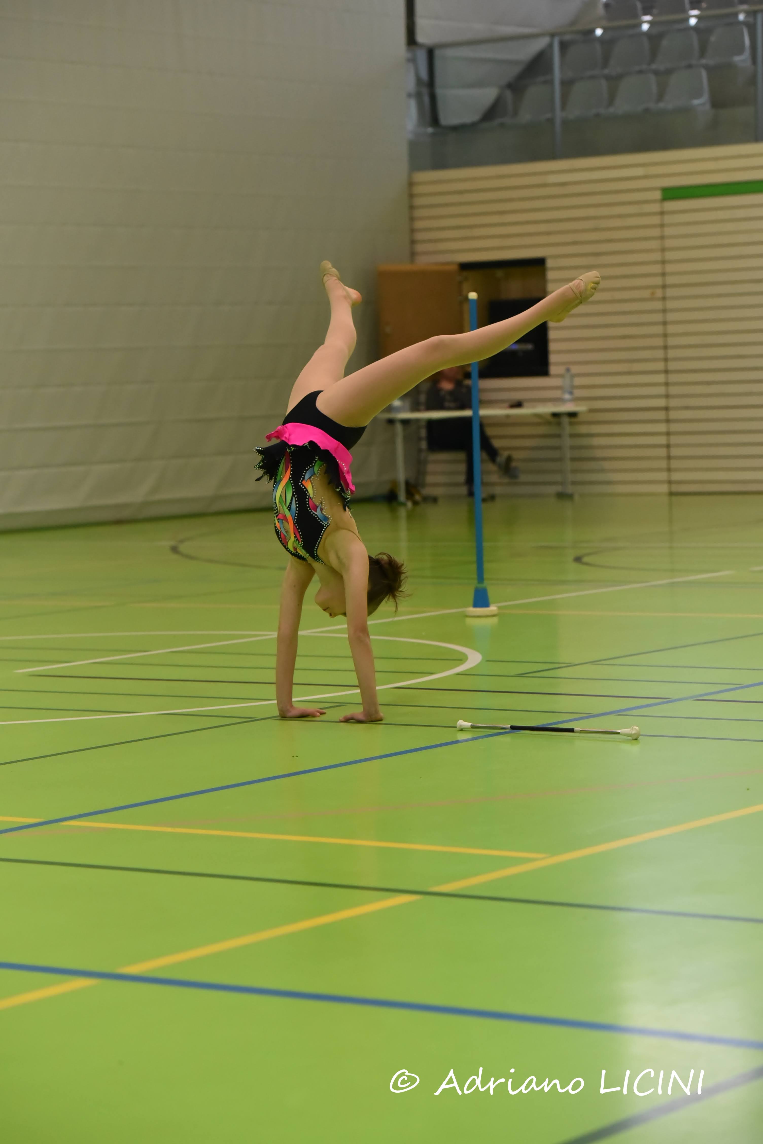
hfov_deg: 13.4
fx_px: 3242
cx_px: 382
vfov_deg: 20.0
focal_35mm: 102
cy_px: 572
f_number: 4.5
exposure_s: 1/1000
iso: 4000
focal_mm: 102
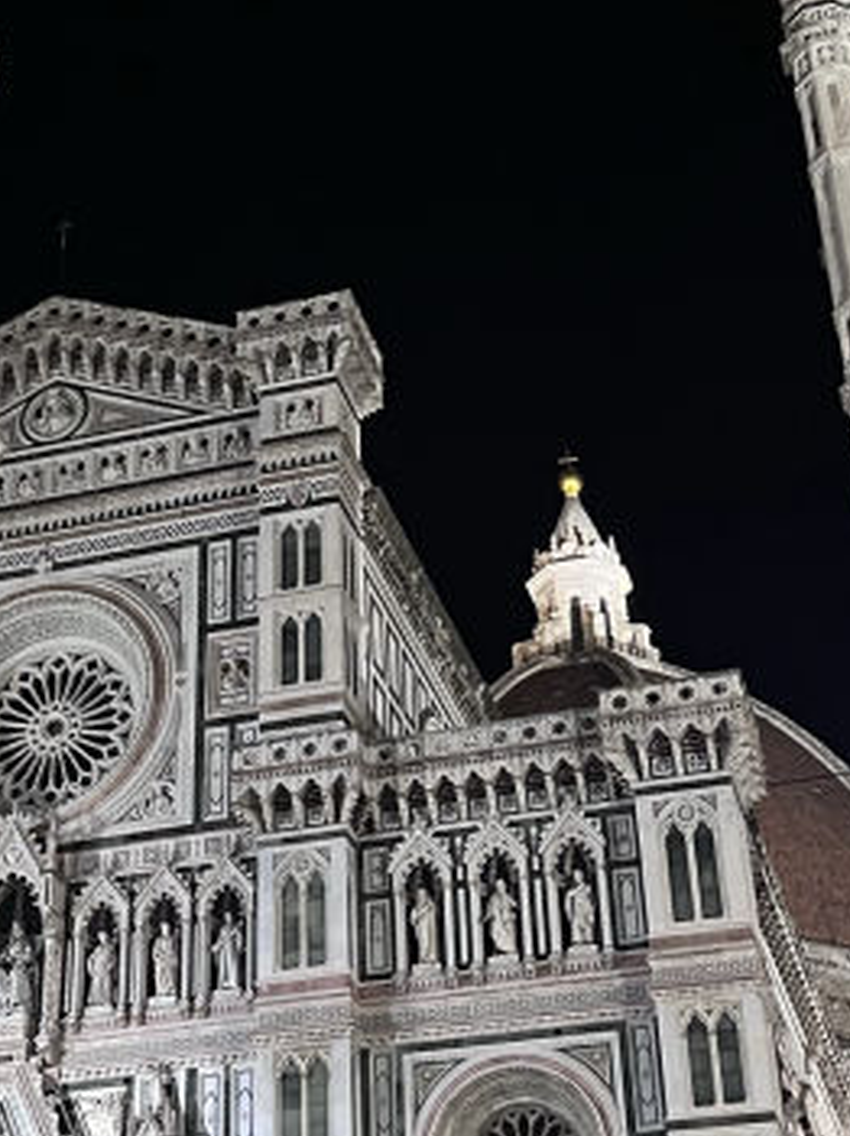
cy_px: 469
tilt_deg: +34.2
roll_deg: +1.8
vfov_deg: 28.9
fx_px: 2196
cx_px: 279
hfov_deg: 21.8
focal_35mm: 67
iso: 500
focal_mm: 5.1
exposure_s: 1/25
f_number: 1.6
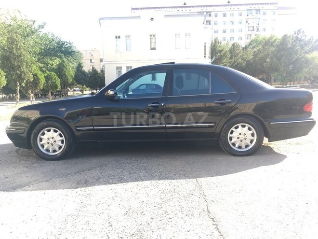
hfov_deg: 61.7
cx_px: 159
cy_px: 120
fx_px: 266
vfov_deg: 48.2
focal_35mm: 29
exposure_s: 1/173
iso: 25
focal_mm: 4.15
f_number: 2.2
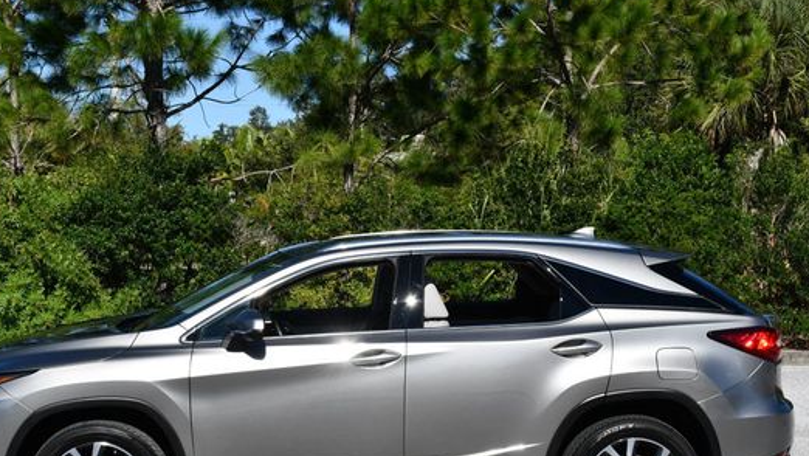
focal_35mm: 72
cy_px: 287
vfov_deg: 16.8
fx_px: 1545
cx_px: 349
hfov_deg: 29.3
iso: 100
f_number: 9
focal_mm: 28
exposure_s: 1/320
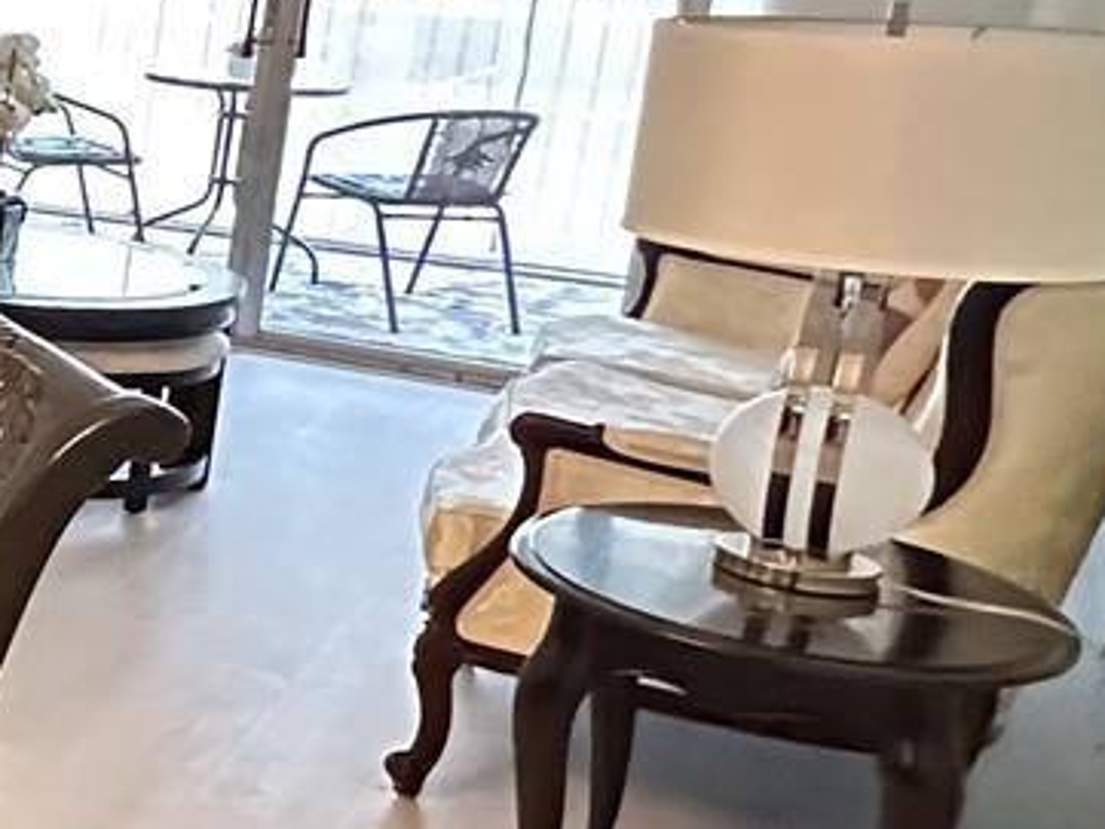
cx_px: -967
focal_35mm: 62
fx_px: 1980
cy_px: 248
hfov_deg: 20.3
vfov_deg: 23.5
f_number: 2.2
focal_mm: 2.22
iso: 1000
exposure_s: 1/40
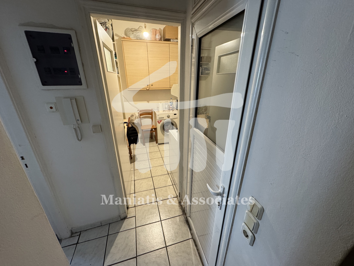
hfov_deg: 102.1
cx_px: 177
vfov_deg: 85.7
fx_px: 143
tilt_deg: -22.3
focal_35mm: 14
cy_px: 133
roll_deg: -1.1
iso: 400
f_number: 2.2
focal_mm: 2.22
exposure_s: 1/50
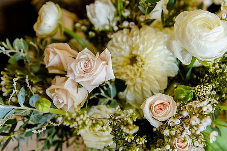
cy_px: 76
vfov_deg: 20.9
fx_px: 410
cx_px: 114
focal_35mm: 65
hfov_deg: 31.0
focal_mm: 65
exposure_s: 1/250
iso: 2000
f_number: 4
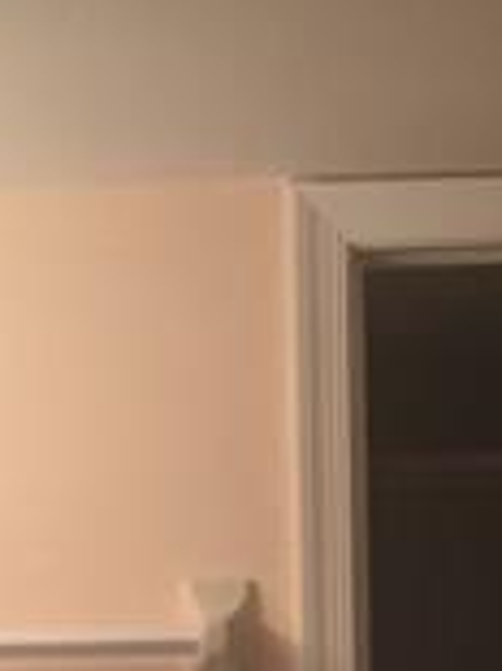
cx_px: 303
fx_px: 2788
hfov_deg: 10.3
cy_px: 1165
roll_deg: +1.5
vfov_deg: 12.6
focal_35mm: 144
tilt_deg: -10.6
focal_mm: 4.15
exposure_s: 1/40
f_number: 2.2
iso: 32
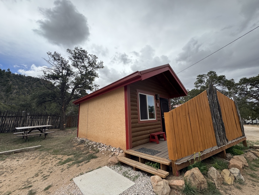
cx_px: 130
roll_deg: +2.9
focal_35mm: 14
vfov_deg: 85.7
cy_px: 98
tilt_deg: +12.7
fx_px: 105
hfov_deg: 102.1
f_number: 2.2
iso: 40
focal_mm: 2.22
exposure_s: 1/932
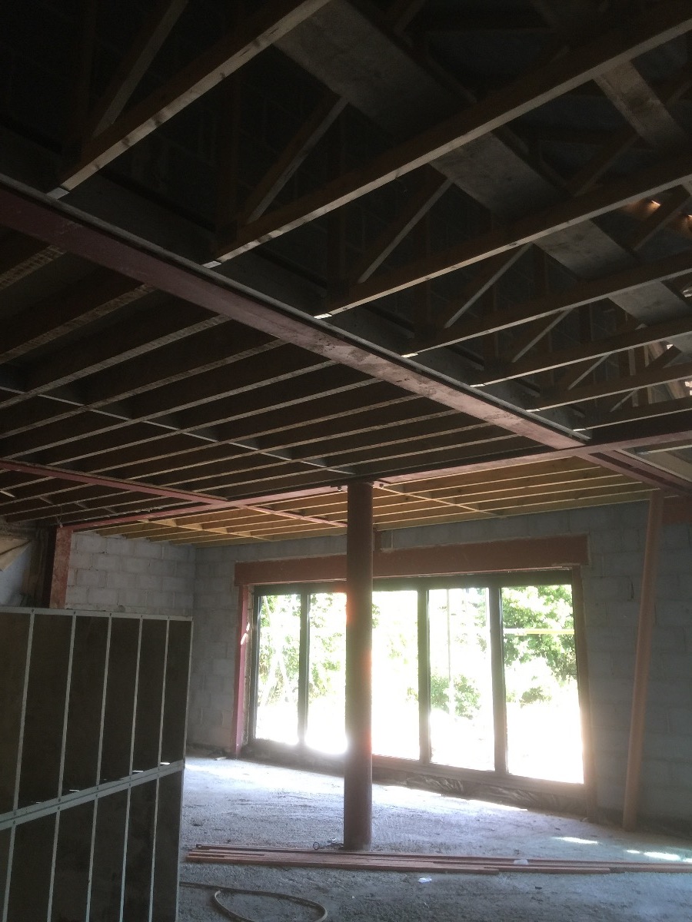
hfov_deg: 48.2
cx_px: 346
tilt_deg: +15.0
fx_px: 773
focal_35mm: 29
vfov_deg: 61.7
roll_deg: -0.9
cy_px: 461
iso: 32
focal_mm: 4.15
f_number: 2.2
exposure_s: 1/33
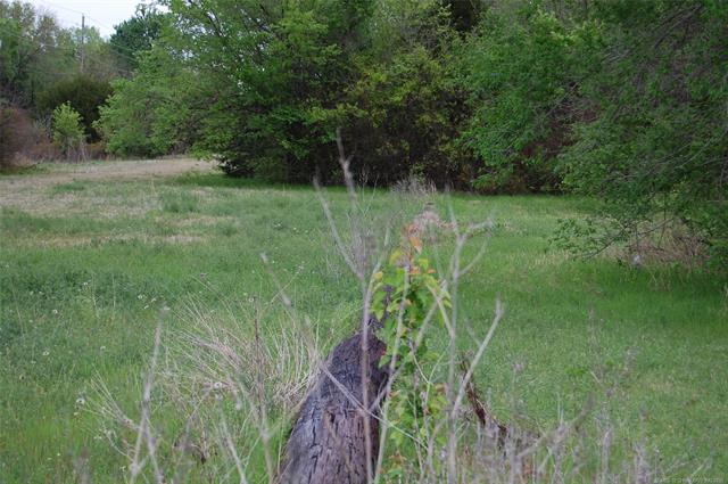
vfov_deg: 16.5
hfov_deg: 24.6
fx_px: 1666
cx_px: 364
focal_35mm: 82
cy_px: 242
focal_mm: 55
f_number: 5.6
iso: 200
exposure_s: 1/125
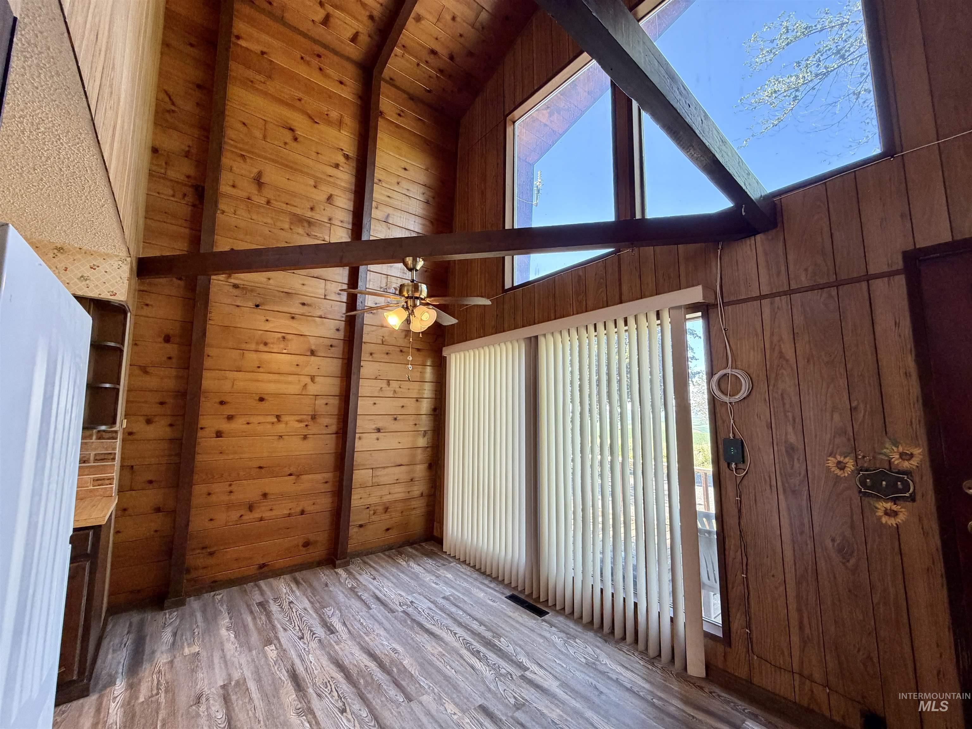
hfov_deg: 102.1
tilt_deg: +6.5
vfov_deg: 85.7
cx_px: 486
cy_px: 364
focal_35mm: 14
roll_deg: -0.2
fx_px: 393
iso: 160
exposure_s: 1/120
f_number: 2.2
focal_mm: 2.22
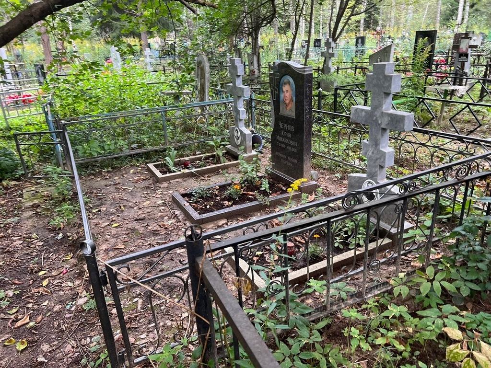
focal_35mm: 26
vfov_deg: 53.1
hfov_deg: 67.3
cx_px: 246
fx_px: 369
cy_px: 184
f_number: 1.5
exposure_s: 1/103
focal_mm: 5.7
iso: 125
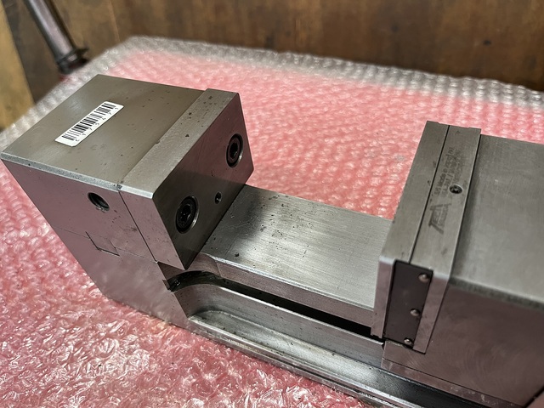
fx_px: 409
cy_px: 204
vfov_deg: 53.1
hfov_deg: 67.3
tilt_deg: -47.5
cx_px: 272
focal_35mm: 26
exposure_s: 1/60
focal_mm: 5.1
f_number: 1.6
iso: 200
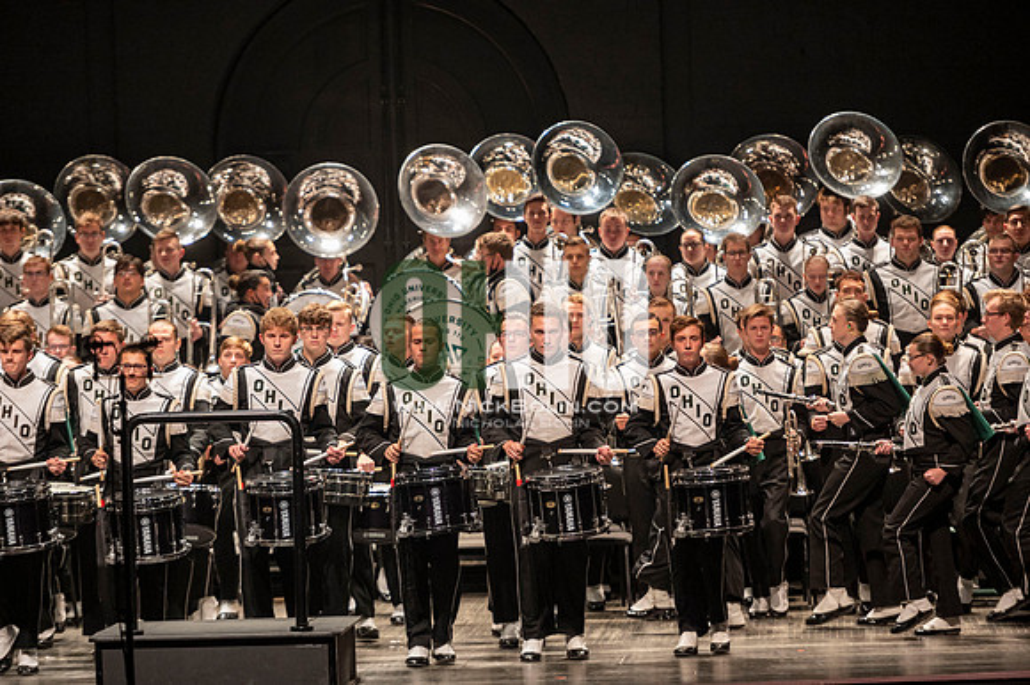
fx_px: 5147
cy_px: 342
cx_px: 515
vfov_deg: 7.6
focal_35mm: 180
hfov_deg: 11.4
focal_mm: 180
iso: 2500
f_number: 2.8
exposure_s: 1/500
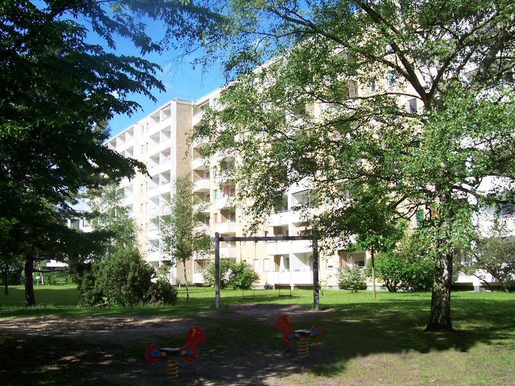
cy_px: 193
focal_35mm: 34
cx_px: 258
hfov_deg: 54.0
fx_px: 506
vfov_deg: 41.8
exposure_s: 1/250
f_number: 5.6
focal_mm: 5.6
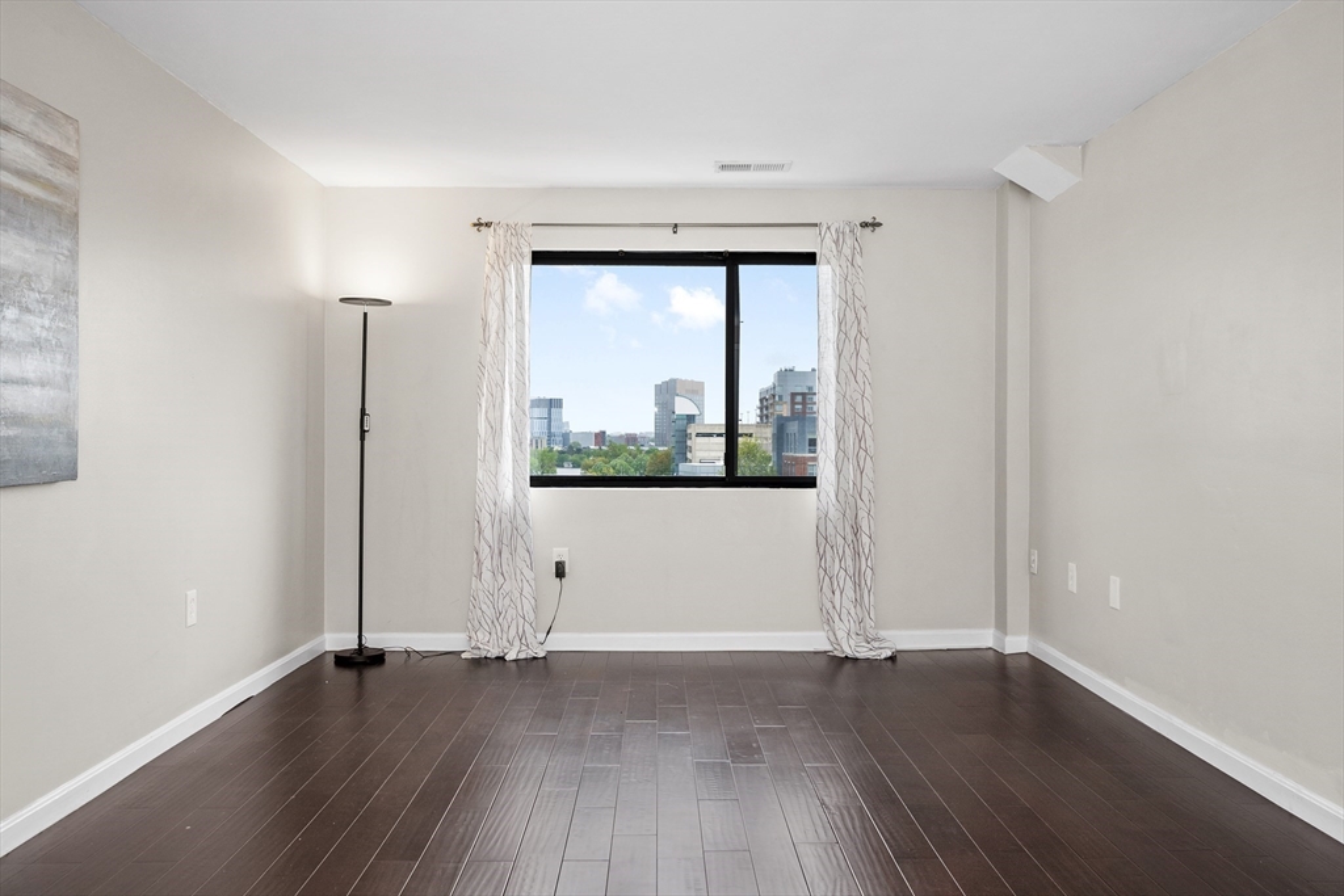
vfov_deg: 43.6
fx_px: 1120
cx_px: 672
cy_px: 448
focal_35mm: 30
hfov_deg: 61.9
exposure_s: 1/80
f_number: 7.1
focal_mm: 20
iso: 160
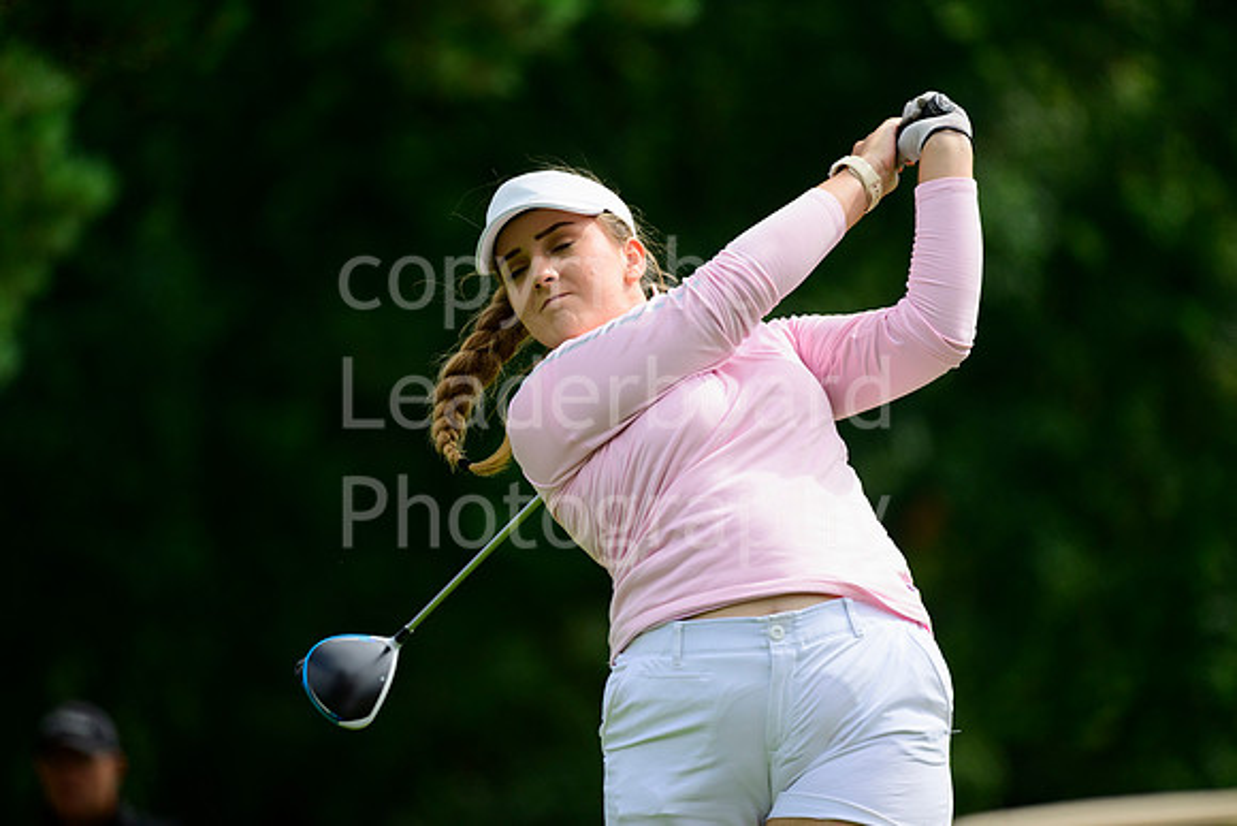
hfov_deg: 5.2
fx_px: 13747
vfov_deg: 3.4
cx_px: 618
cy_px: 413
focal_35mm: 400
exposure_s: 1/2500
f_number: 5.6
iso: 800
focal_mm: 400
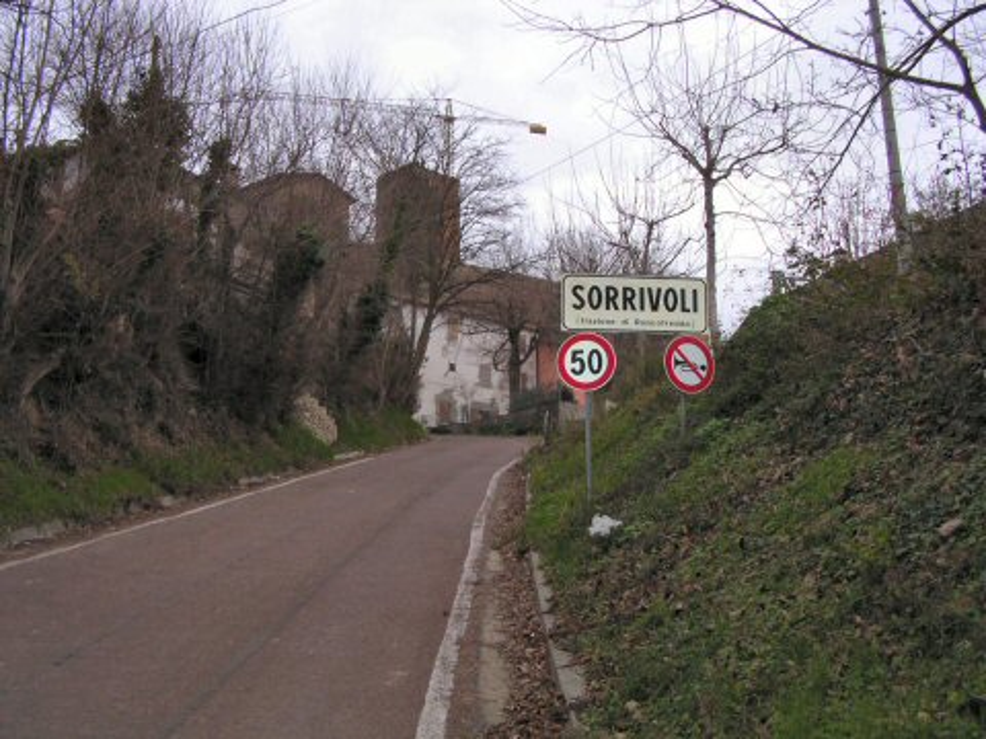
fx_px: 1082
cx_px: 493
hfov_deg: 49.0
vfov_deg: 37.7
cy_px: 370
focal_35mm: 38
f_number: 2.8
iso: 100
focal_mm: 5.8
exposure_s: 1/30.2
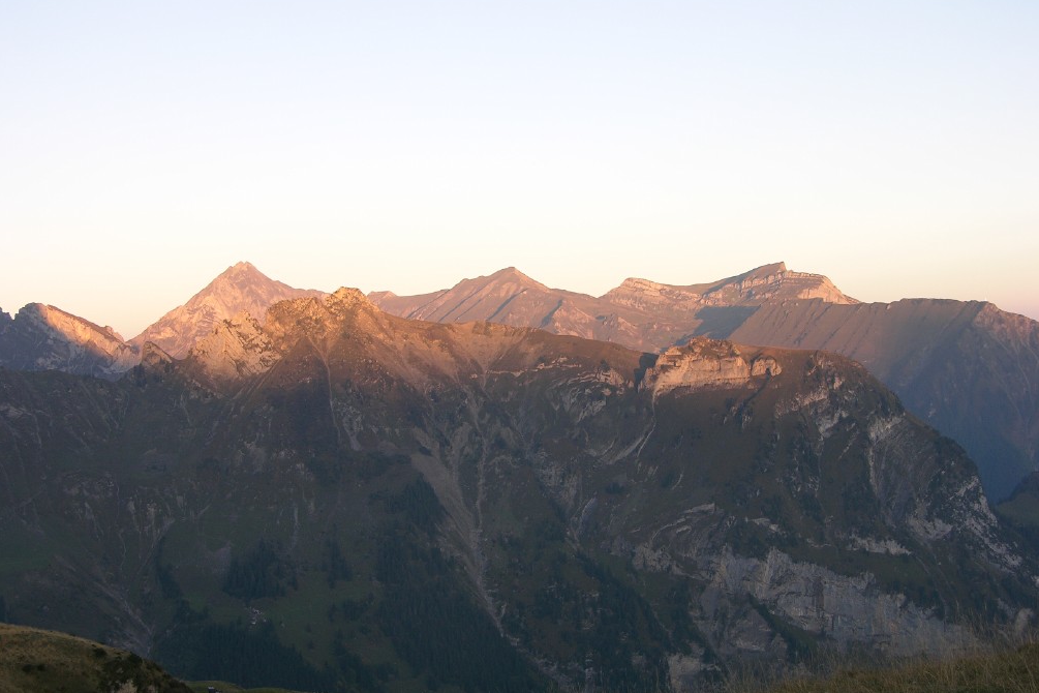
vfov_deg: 25.5
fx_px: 1530
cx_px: 511
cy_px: 383
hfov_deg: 37.5
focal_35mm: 53
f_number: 3.8
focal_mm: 12.7
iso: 50
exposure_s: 1/66
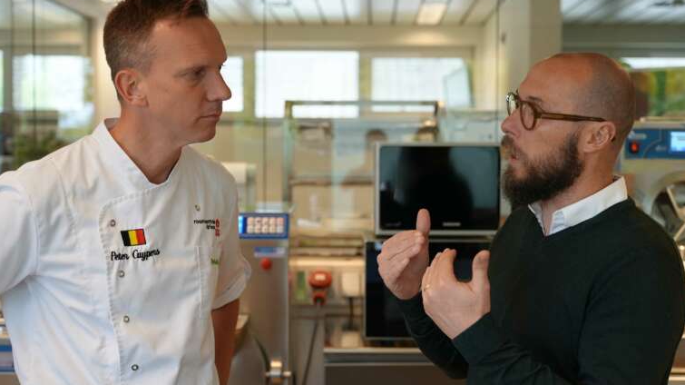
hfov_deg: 32.8
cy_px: 204
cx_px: 346
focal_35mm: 64
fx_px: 1162
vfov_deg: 18.8
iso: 500
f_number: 4
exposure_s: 1/160
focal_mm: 60
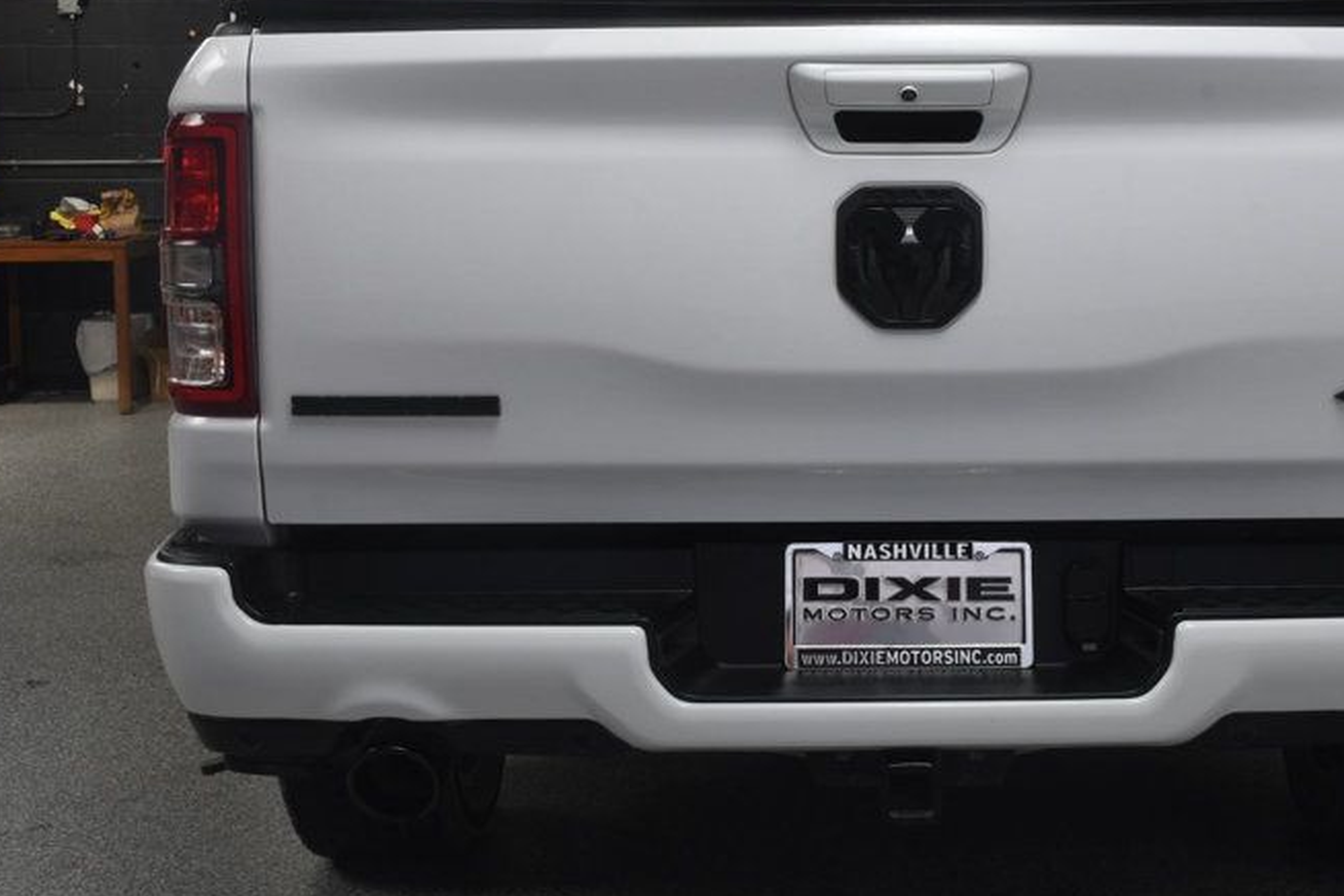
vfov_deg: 22.2
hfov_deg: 32.6
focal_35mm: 61
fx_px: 2277
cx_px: 892
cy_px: 290
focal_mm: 26
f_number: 14
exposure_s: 1/160
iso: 100
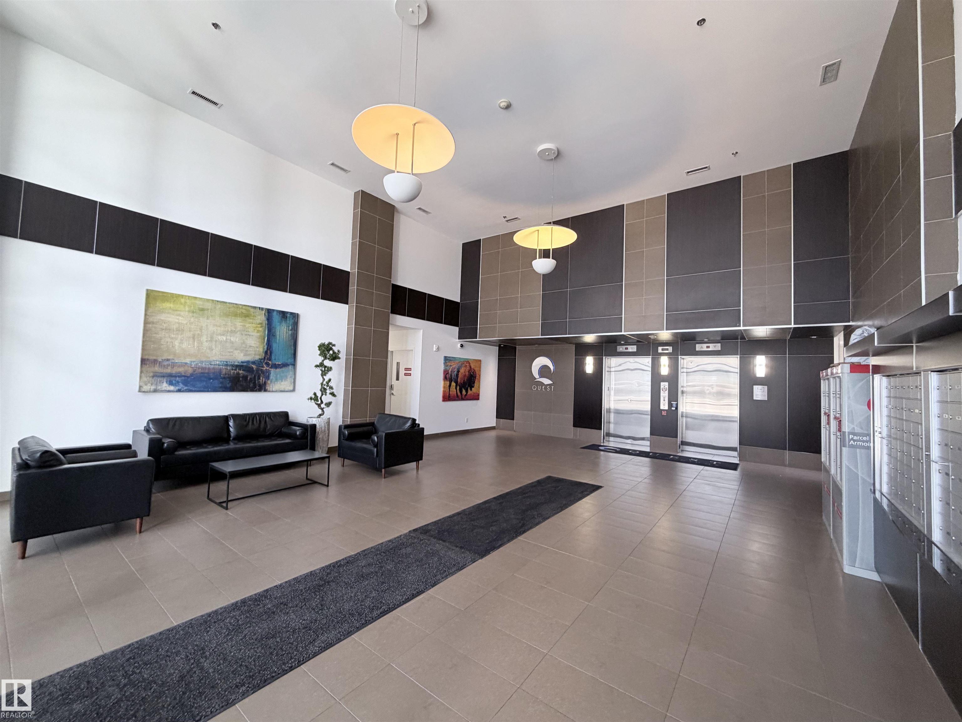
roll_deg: -2.1
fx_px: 389
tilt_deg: +2.4
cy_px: 361
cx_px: 481
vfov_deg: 85.7
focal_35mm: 14
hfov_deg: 102.1
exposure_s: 1/60
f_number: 2.2
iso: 200
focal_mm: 2.22
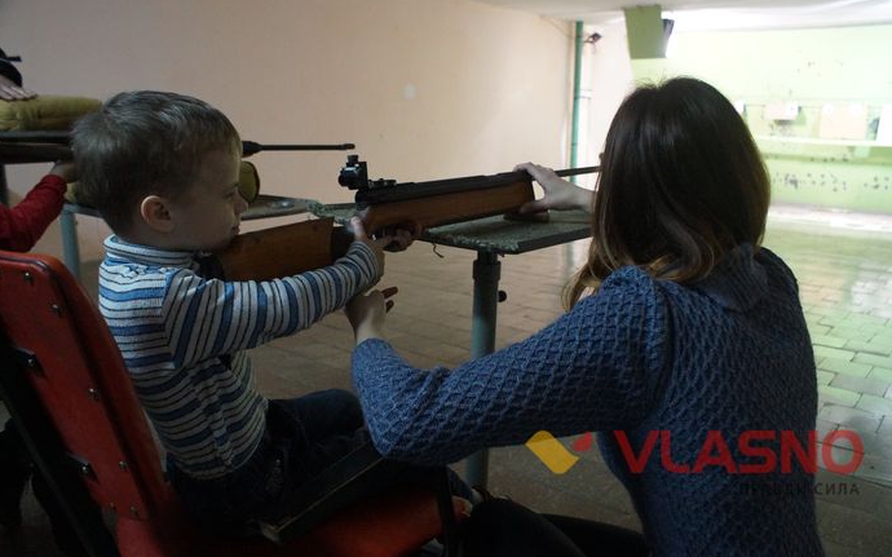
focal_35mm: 31
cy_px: 277
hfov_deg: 61.2
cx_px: 447
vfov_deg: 40.6
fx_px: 753
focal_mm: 20
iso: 3200
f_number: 4
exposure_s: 1/100
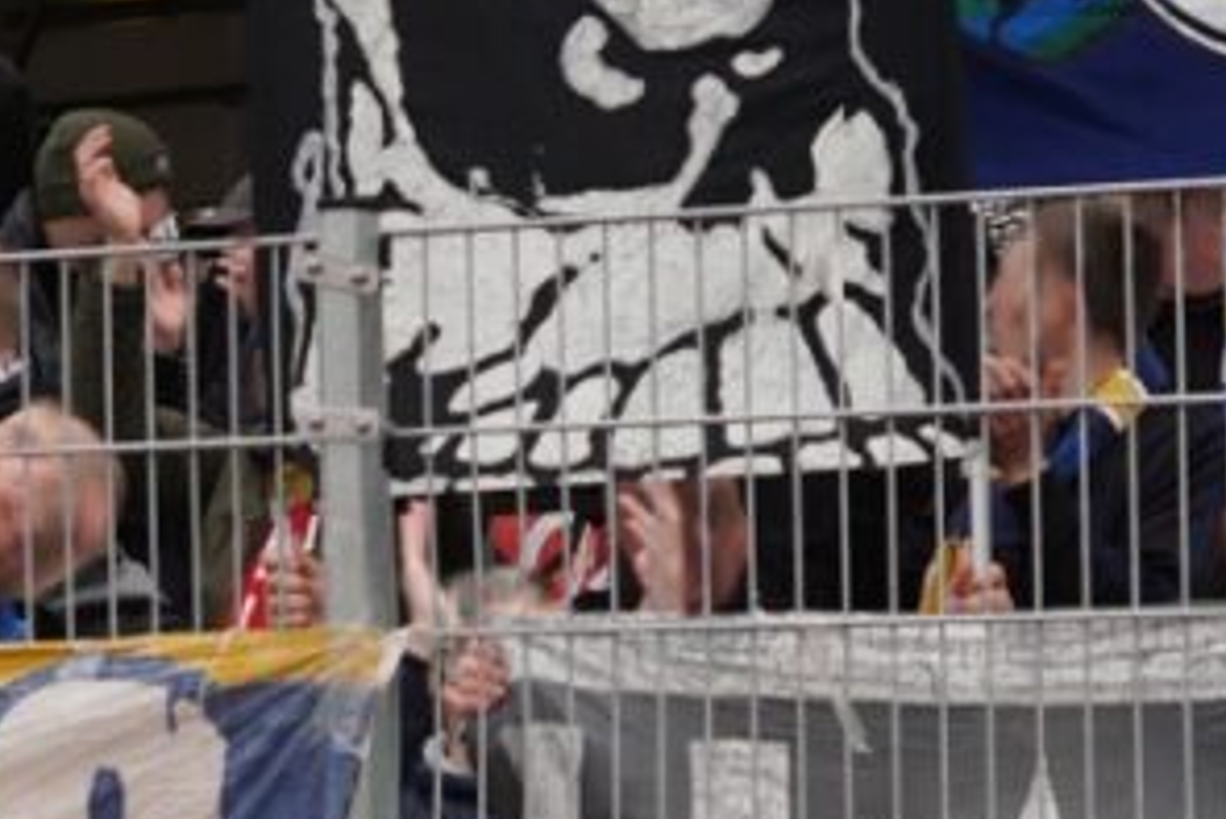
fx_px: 6644
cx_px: 179
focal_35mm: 195
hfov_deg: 10.5
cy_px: 572
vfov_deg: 7.0
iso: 100
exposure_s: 1/160
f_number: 5
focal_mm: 24
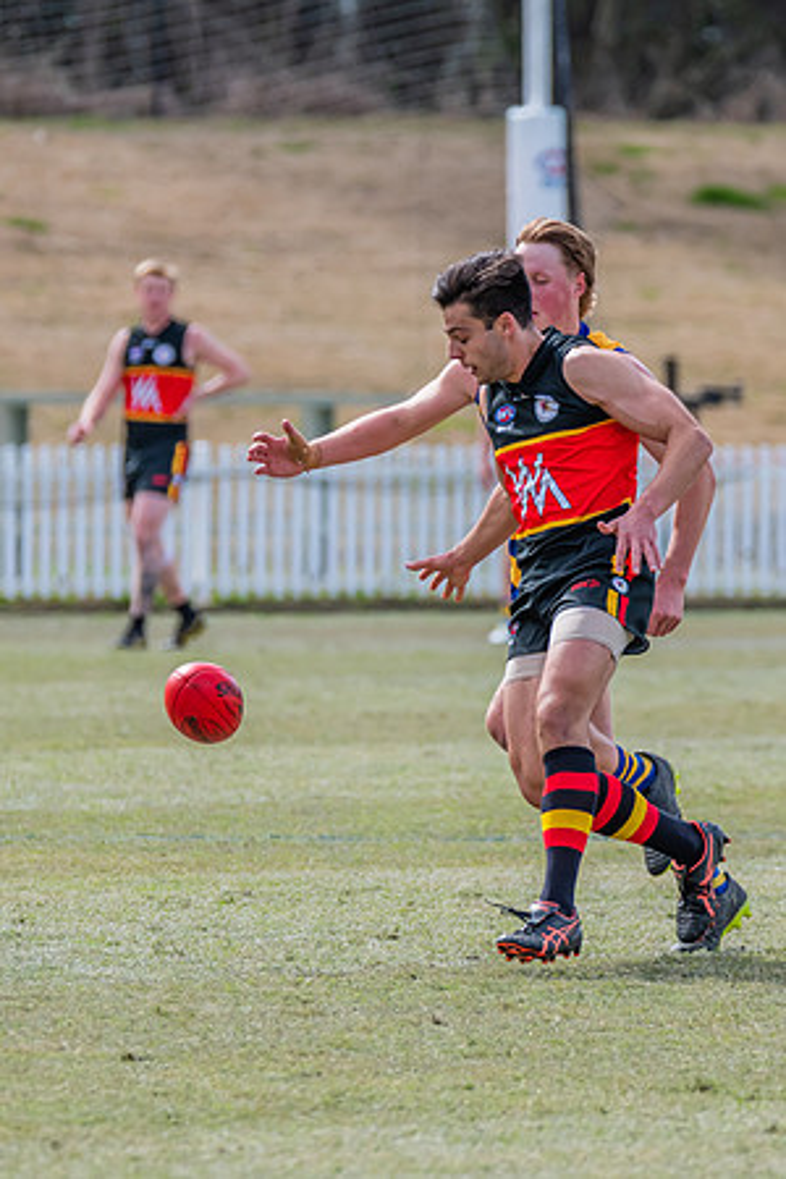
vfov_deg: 3.5
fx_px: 19087
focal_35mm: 583
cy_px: 586
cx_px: 405
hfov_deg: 2.4
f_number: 8
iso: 800
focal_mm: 380
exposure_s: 1/1600
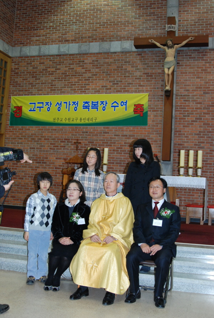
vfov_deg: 46.3
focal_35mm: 42
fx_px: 373
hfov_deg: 32.0
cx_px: 107
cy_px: 159
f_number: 5
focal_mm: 28
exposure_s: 1/60
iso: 800
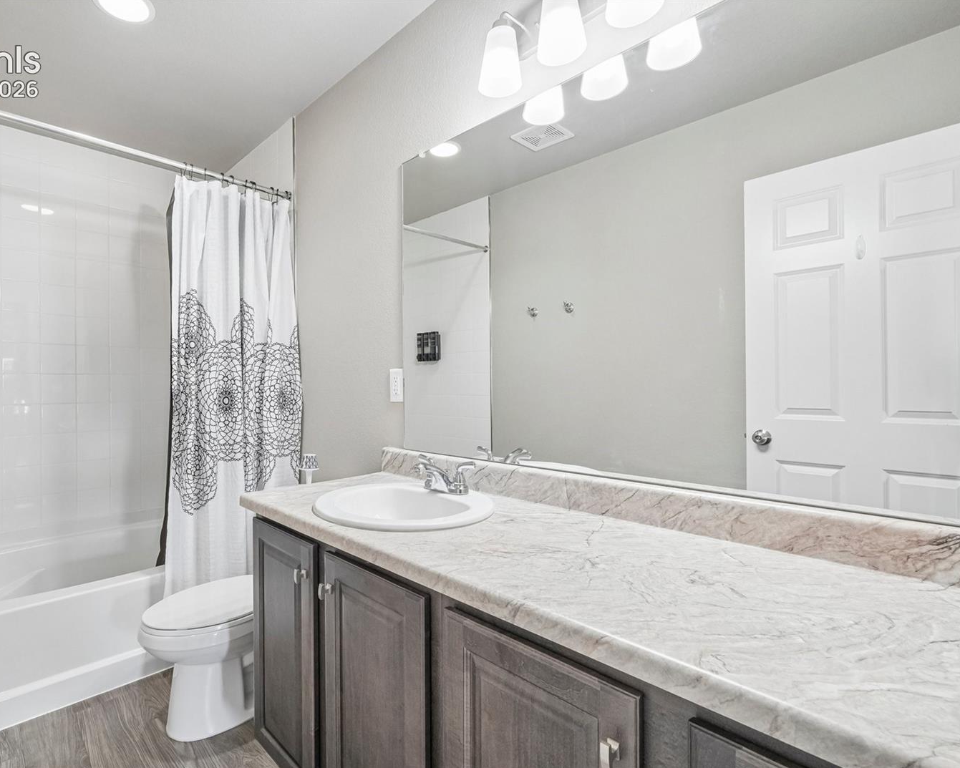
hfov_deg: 88.8
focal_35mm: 17
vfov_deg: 77.0
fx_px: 483
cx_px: 399
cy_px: 384
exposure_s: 1/13
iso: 800
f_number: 8
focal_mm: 10
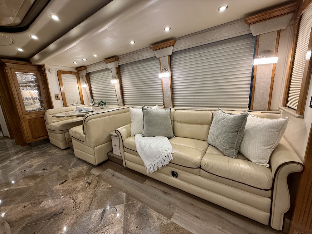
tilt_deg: -11.5
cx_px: 156
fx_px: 126
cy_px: 117
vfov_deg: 85.7
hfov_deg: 102.1
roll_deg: +4.0
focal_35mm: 14
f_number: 2.2
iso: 200
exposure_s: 1/60
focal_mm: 2.22
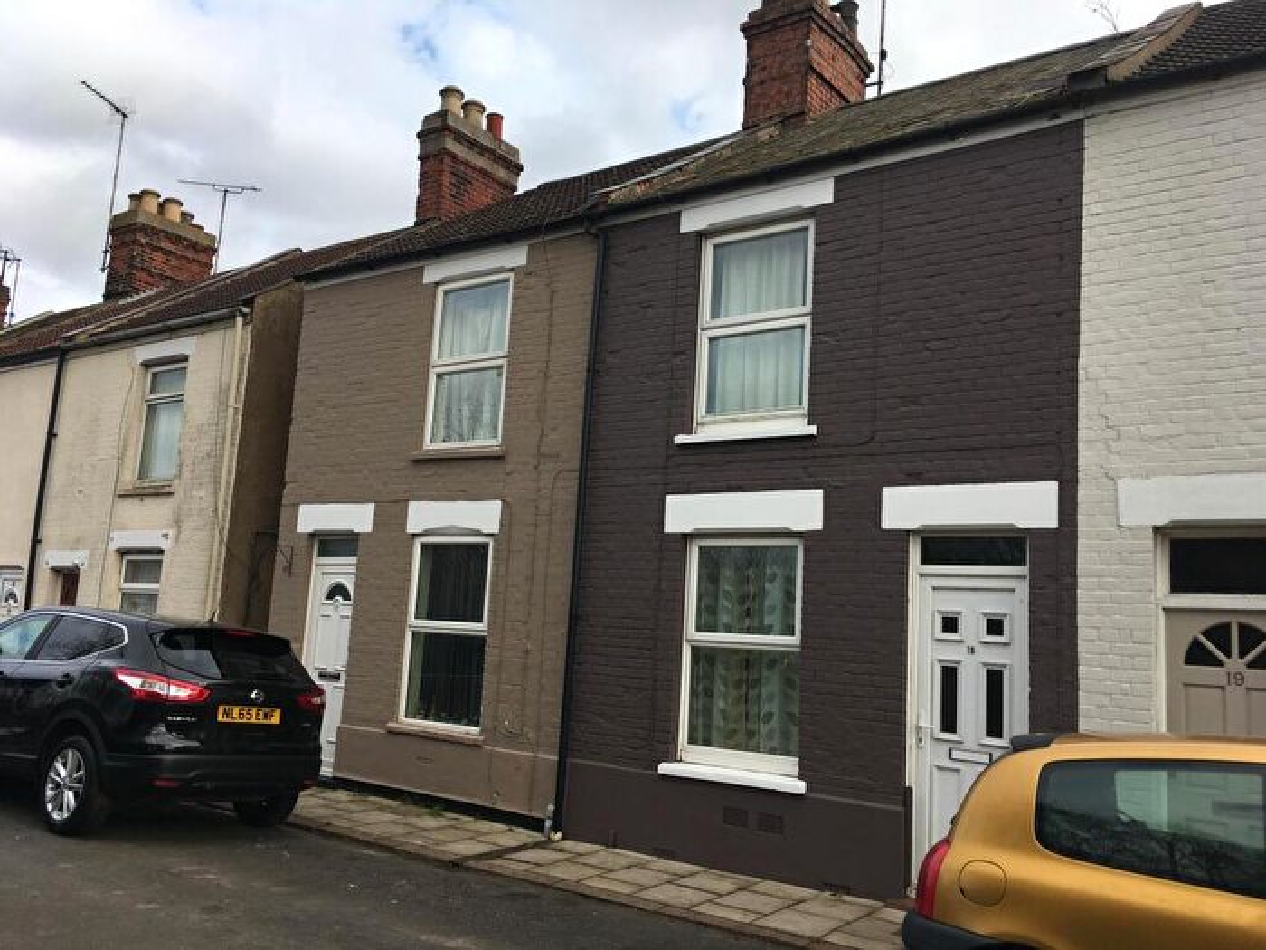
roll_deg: -2.9
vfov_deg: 48.2
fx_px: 1061
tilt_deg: +8.2
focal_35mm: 29
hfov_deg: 61.7
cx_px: 633
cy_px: 475
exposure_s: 1/651
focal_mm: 4.15
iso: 25
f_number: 2.2
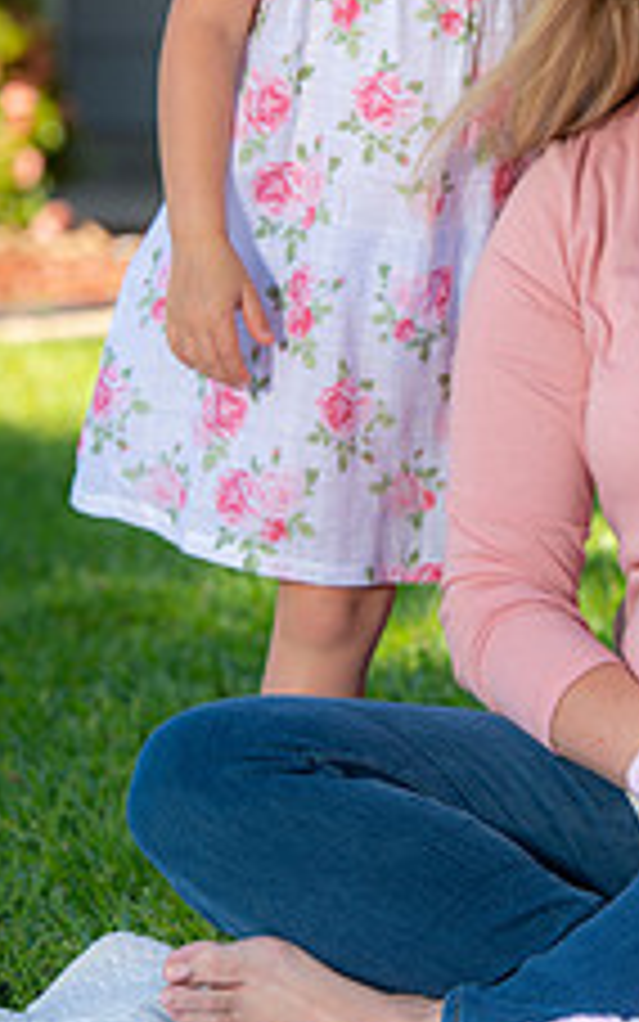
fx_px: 7296
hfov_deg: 5.0
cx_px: 628
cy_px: 126
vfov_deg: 8.0
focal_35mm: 262
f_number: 5.6
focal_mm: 130
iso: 100
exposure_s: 1/160
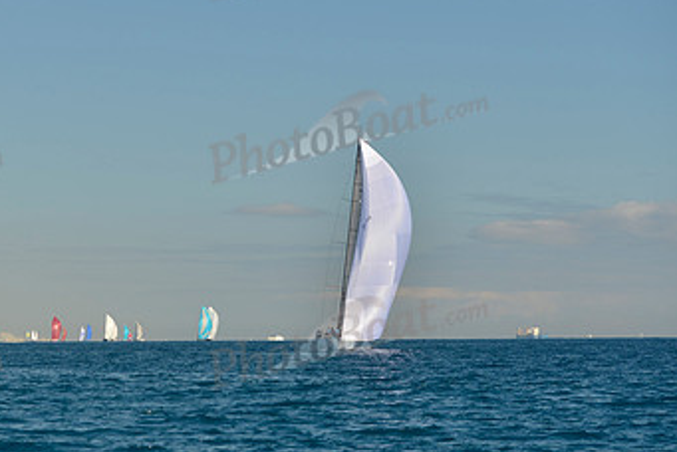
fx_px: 2240
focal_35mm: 119
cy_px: 263
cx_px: 107
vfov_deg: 11.5
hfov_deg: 17.0
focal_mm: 70
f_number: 5.6
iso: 200
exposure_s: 1/800
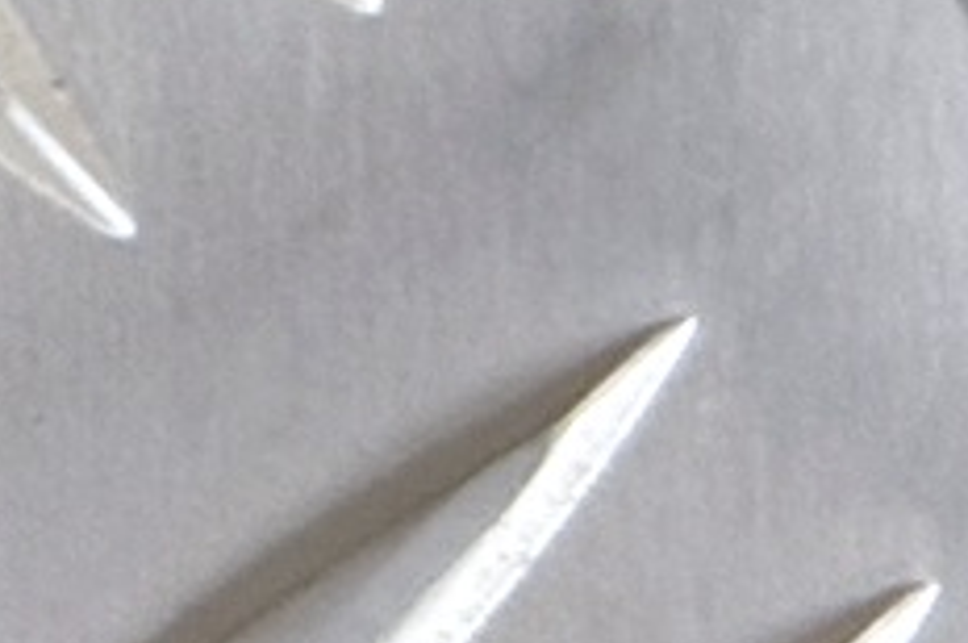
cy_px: -1232
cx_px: -2366
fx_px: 9264
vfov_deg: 3.9
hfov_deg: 5.5
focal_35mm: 345
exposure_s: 1/50
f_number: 1.78
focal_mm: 6.76
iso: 160
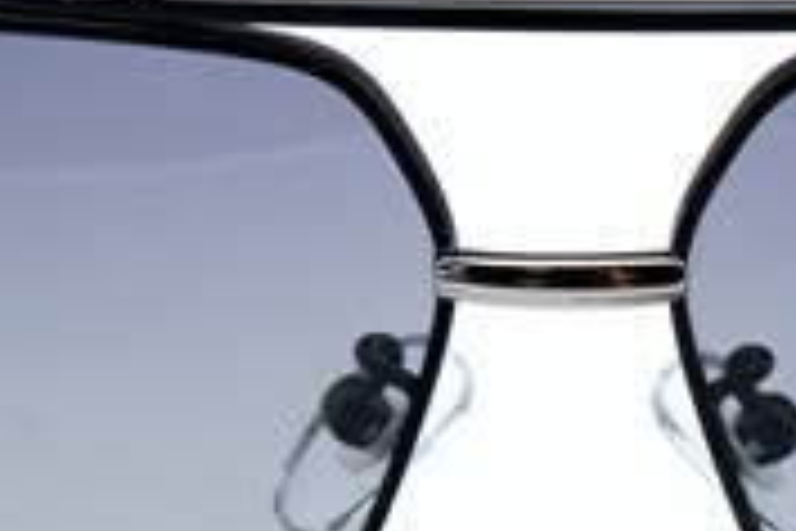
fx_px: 5881
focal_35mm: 266
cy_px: 464
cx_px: 436
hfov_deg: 7.7
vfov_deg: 5.2
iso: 250
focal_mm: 31.5
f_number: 3.6
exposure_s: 1/1000
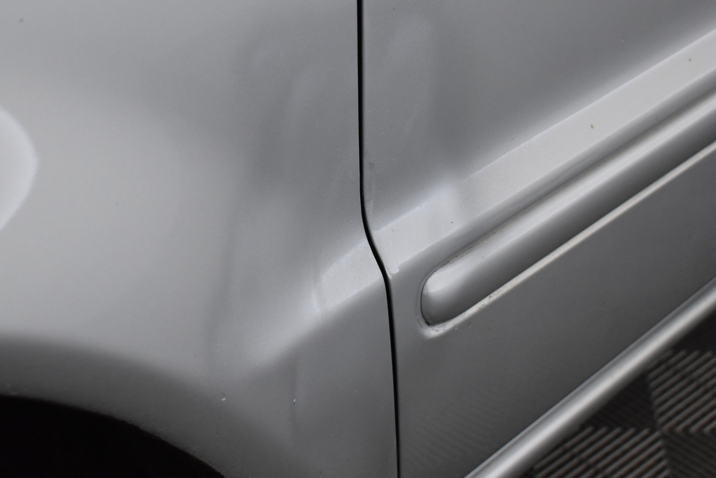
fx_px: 1206
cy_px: 226
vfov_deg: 22.4
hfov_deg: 33.1
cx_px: 341
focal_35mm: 61
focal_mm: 31
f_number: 4.2
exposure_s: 1/50
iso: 1000
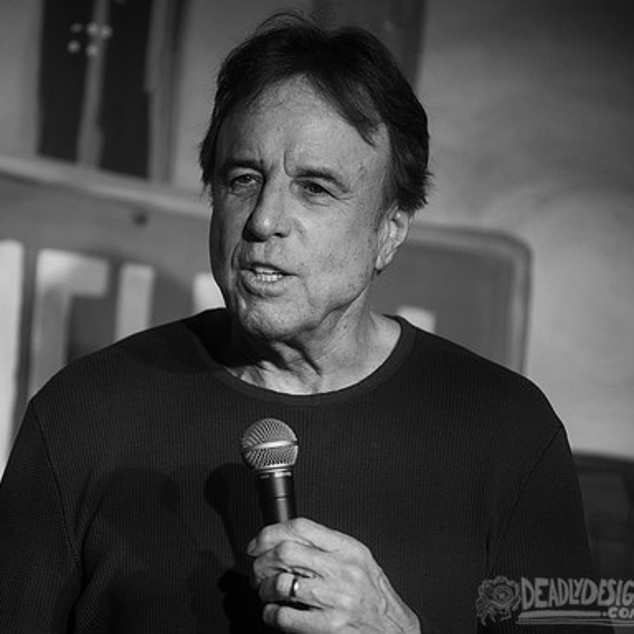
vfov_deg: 6.8
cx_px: 193
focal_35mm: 257
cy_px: 316
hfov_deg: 6.8
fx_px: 5325
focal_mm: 200
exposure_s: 1/320
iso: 2000
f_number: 3.5
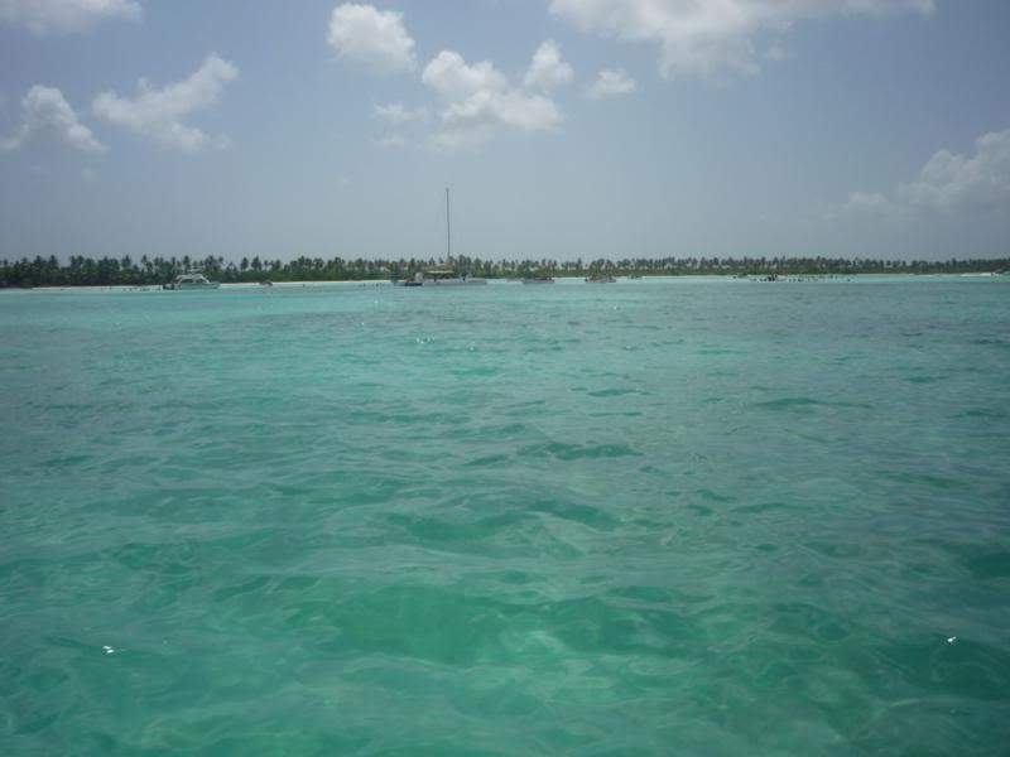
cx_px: 505
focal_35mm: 32
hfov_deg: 56.8
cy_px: 378
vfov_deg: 44.2
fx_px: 934
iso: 100
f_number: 6.3
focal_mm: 5.2
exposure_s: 1/800
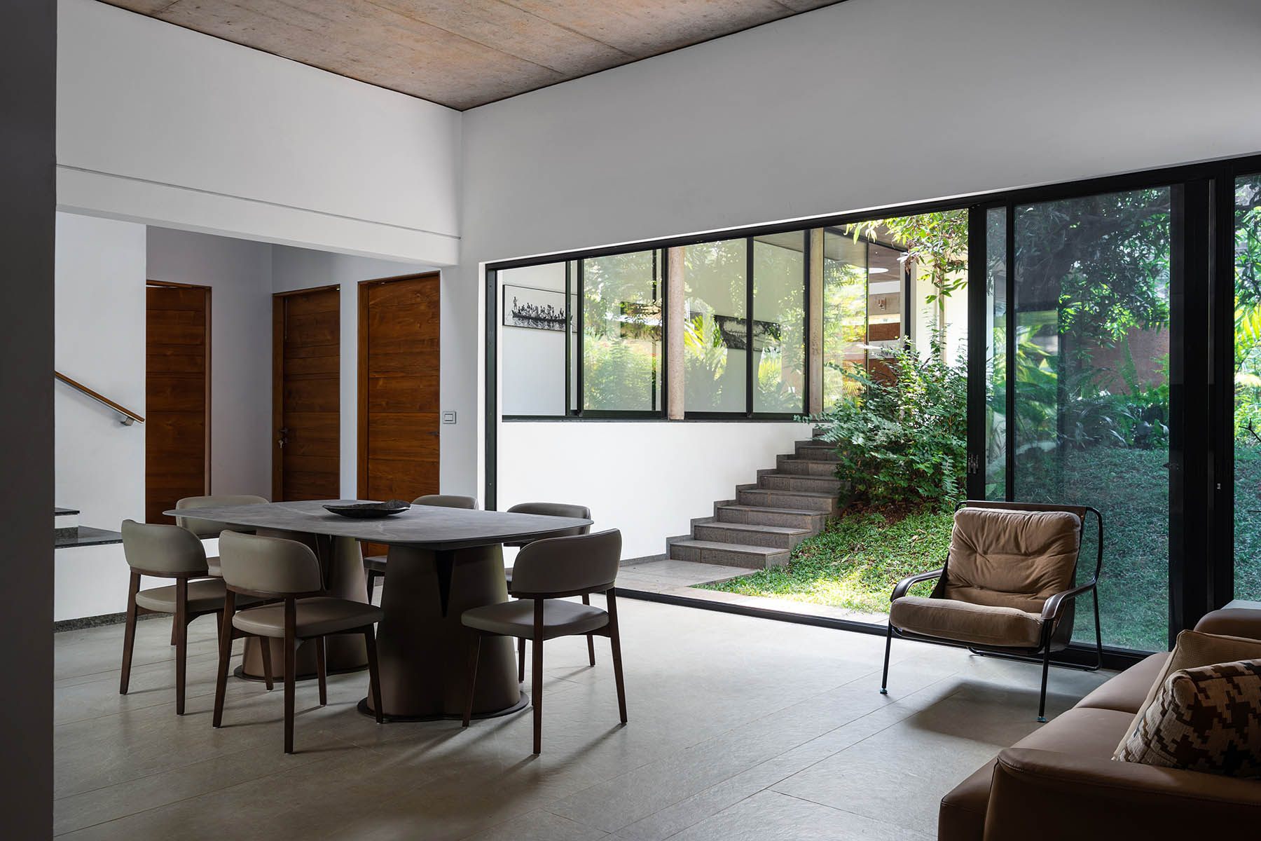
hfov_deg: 63.7
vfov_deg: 45.0
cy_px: 420
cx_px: 630
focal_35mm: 29
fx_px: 1016
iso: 100
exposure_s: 1/6
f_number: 9
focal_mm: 29
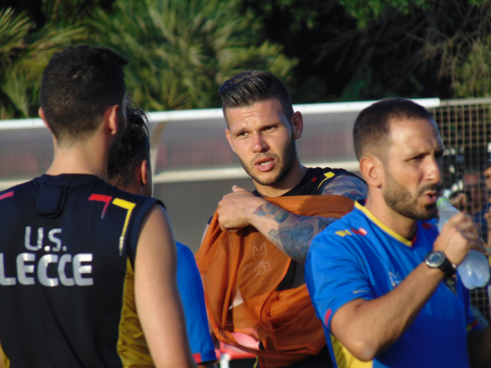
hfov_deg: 2.8
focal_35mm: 714
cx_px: 246
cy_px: 184
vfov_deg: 2.1
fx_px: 10128
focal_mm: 128
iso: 80
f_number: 5.1
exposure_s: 1/160
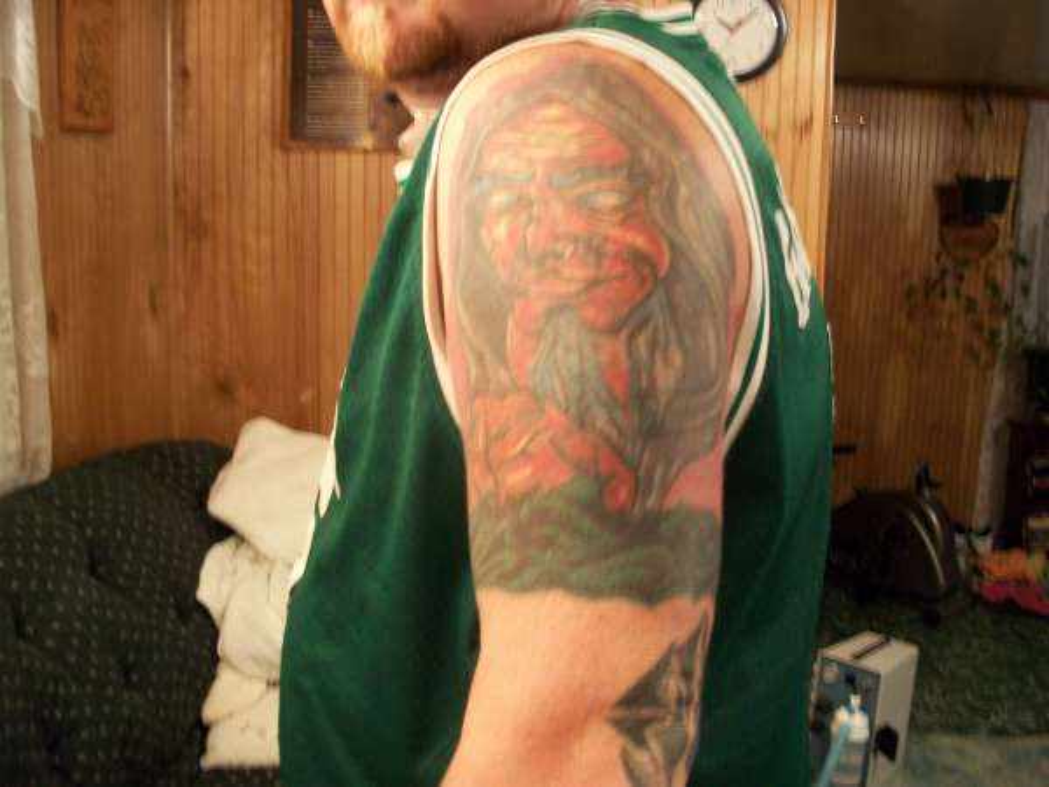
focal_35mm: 32
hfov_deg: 56.8
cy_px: 394
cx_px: 524
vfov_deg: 44.2
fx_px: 970
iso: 200
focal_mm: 5.7
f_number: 2.9
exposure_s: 1/8
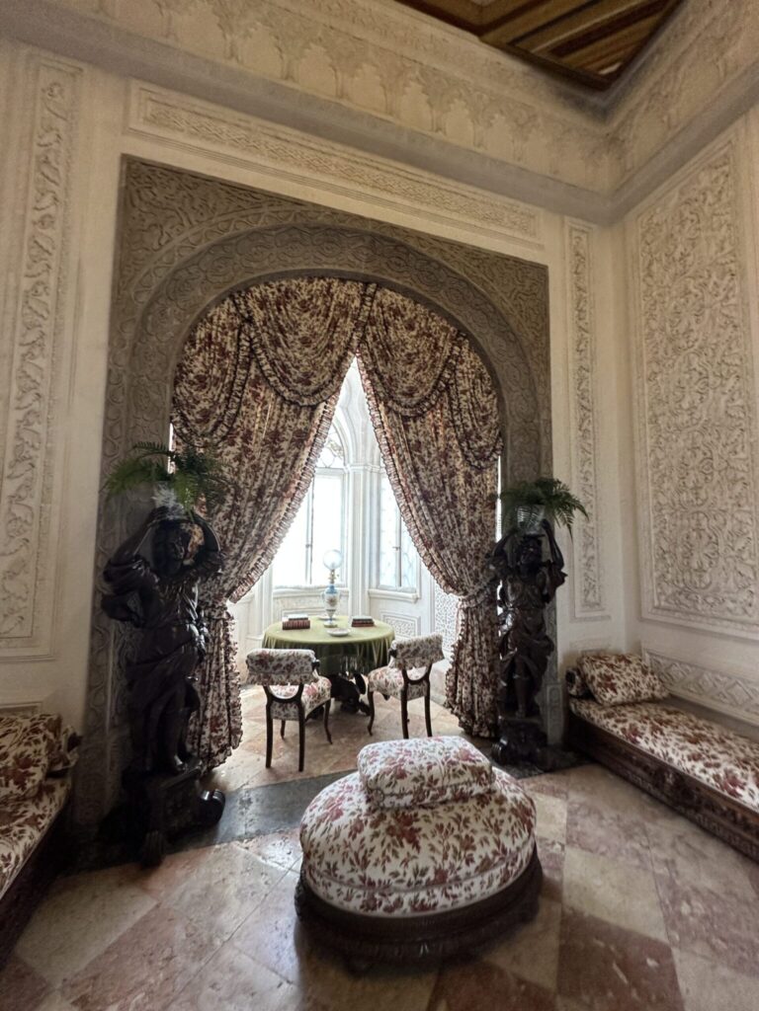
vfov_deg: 102.1
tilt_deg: +4.3
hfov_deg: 85.7
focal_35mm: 14
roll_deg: +0.6
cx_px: 380
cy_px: 506
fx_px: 409
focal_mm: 2.22
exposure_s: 1/100
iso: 160
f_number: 2.2
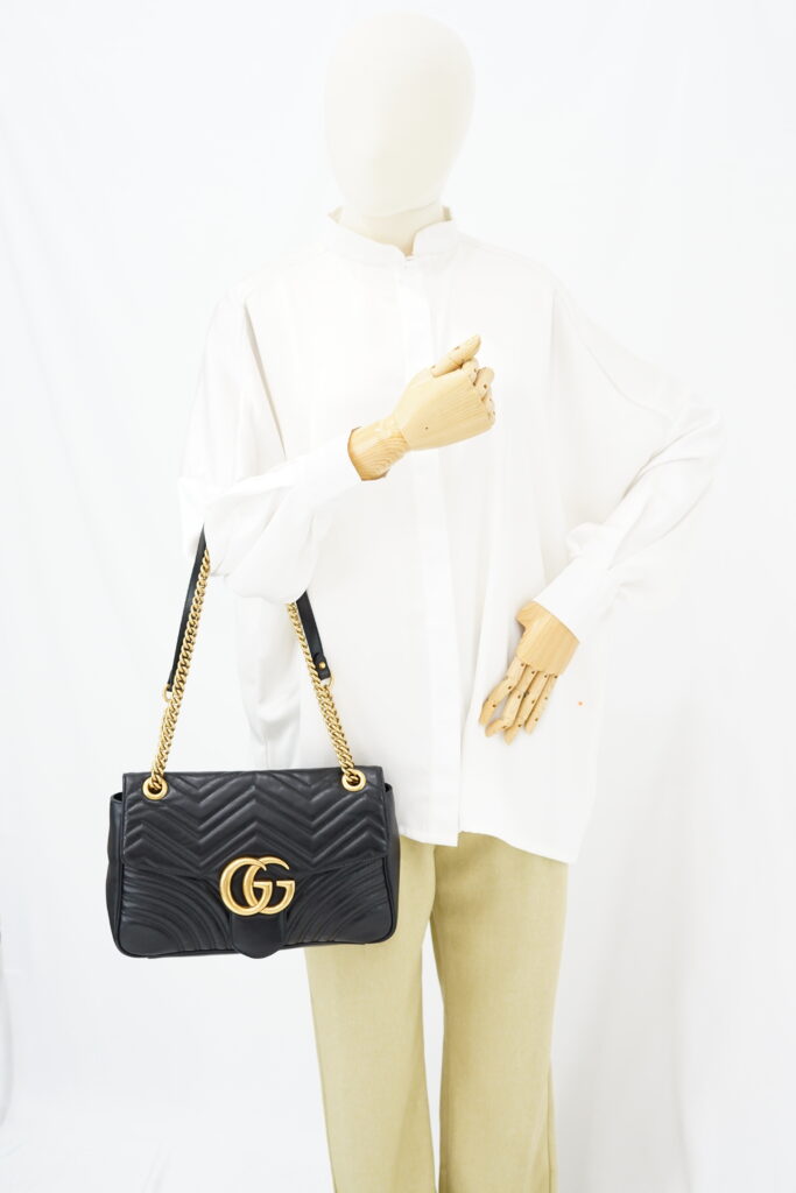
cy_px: 596
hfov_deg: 27.0
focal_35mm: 50
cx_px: 398
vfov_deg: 39.6
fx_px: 1658
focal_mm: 50
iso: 640
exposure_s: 1/8
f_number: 5.6
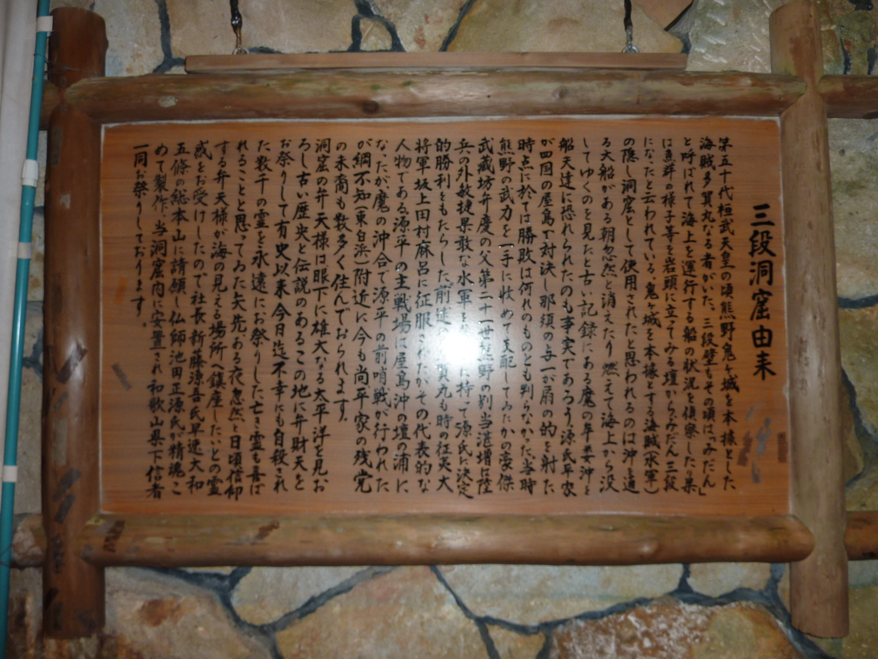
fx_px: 634
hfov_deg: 69.4
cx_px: 439
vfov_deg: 54.9
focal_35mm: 25
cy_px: 330
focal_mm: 4.1
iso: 100
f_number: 3.3
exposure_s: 1/60
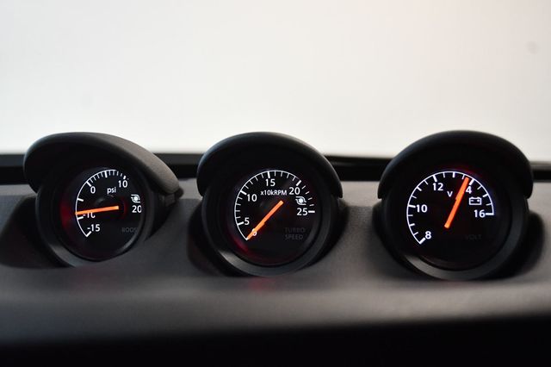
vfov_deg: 31.9
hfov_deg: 46.4
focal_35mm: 42
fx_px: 642
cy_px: 184
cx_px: 276
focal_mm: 28
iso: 3200
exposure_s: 1/125
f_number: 4.5
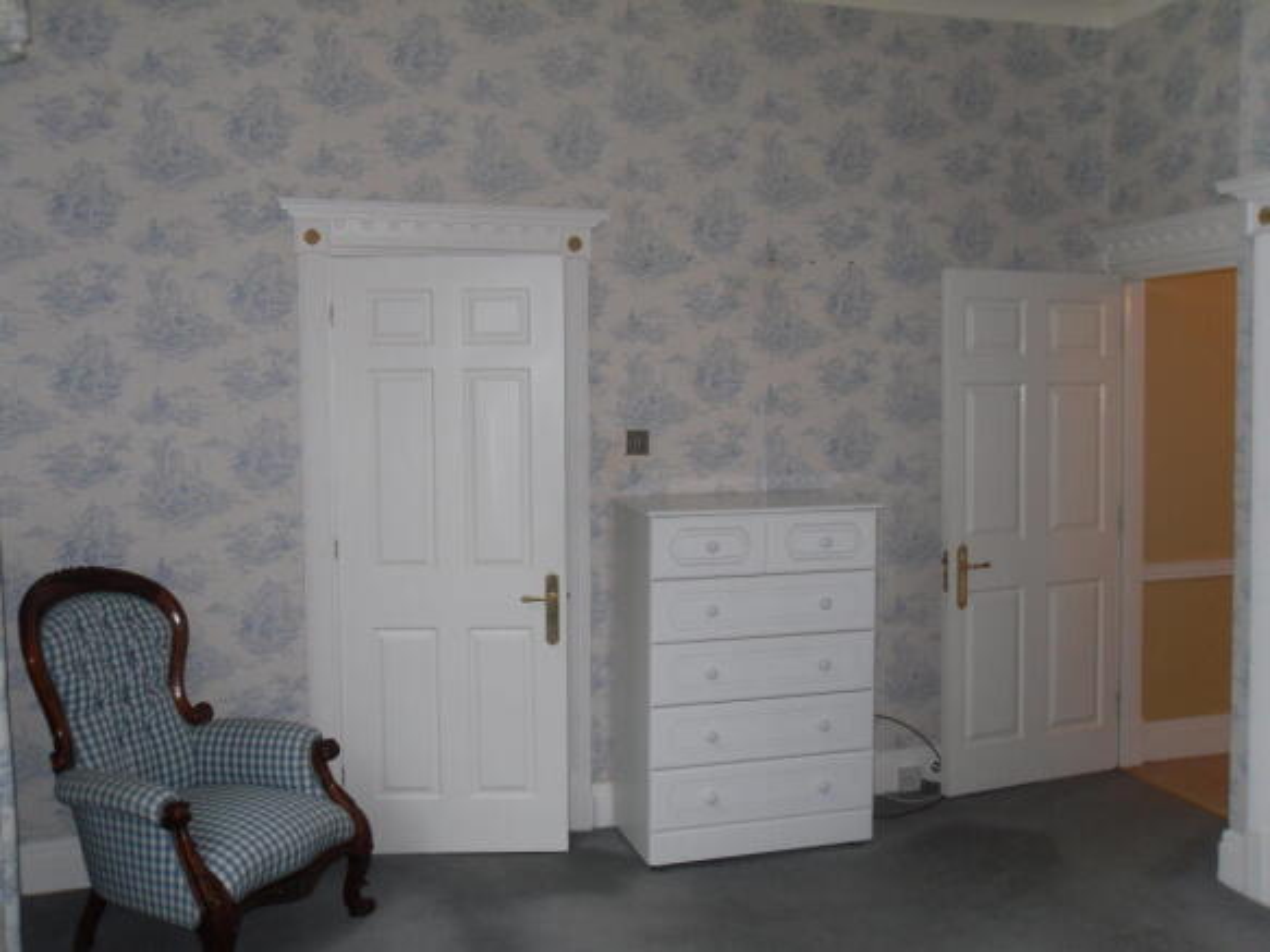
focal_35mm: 35
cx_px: 635
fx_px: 1284
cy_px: 476
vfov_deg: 40.7
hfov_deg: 52.6
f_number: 3.5
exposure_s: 1/45
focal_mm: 6.3
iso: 100
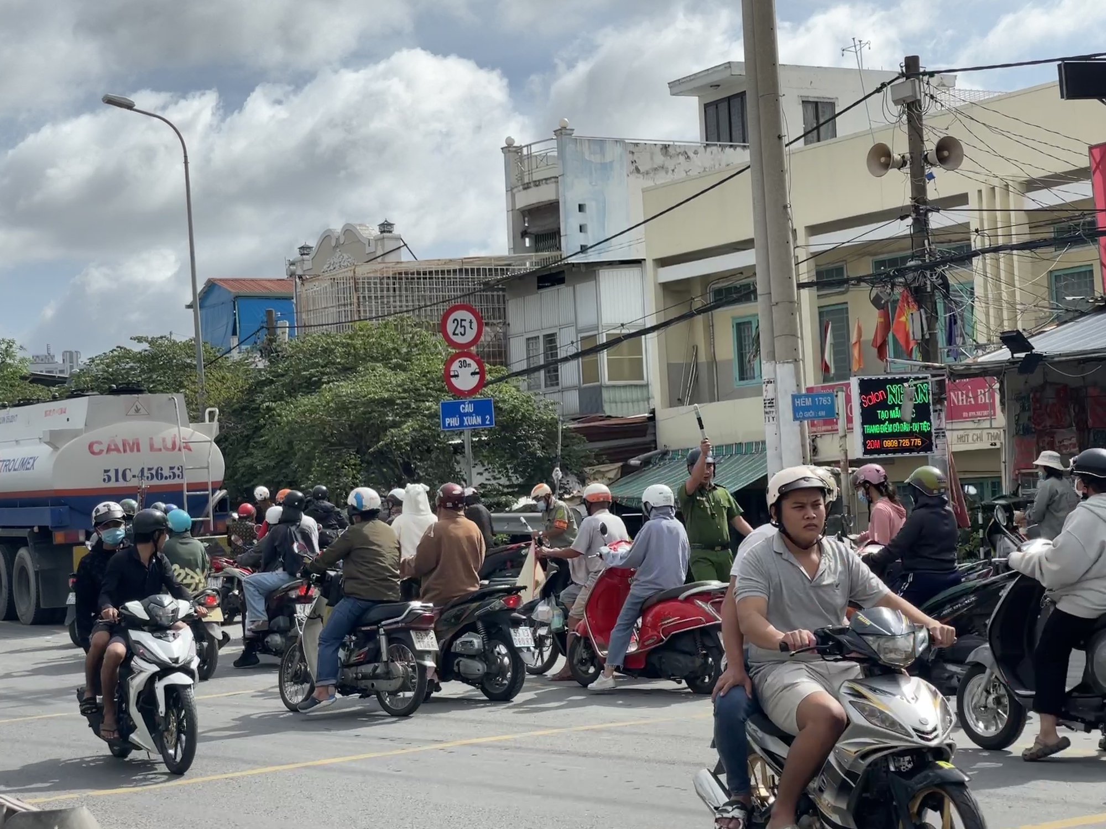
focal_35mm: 64
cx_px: 553
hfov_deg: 30.3
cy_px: 414
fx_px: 2045
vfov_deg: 22.9
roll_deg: +2.9
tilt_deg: +2.3
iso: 20
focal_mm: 7.5
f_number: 2.2
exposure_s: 1/737
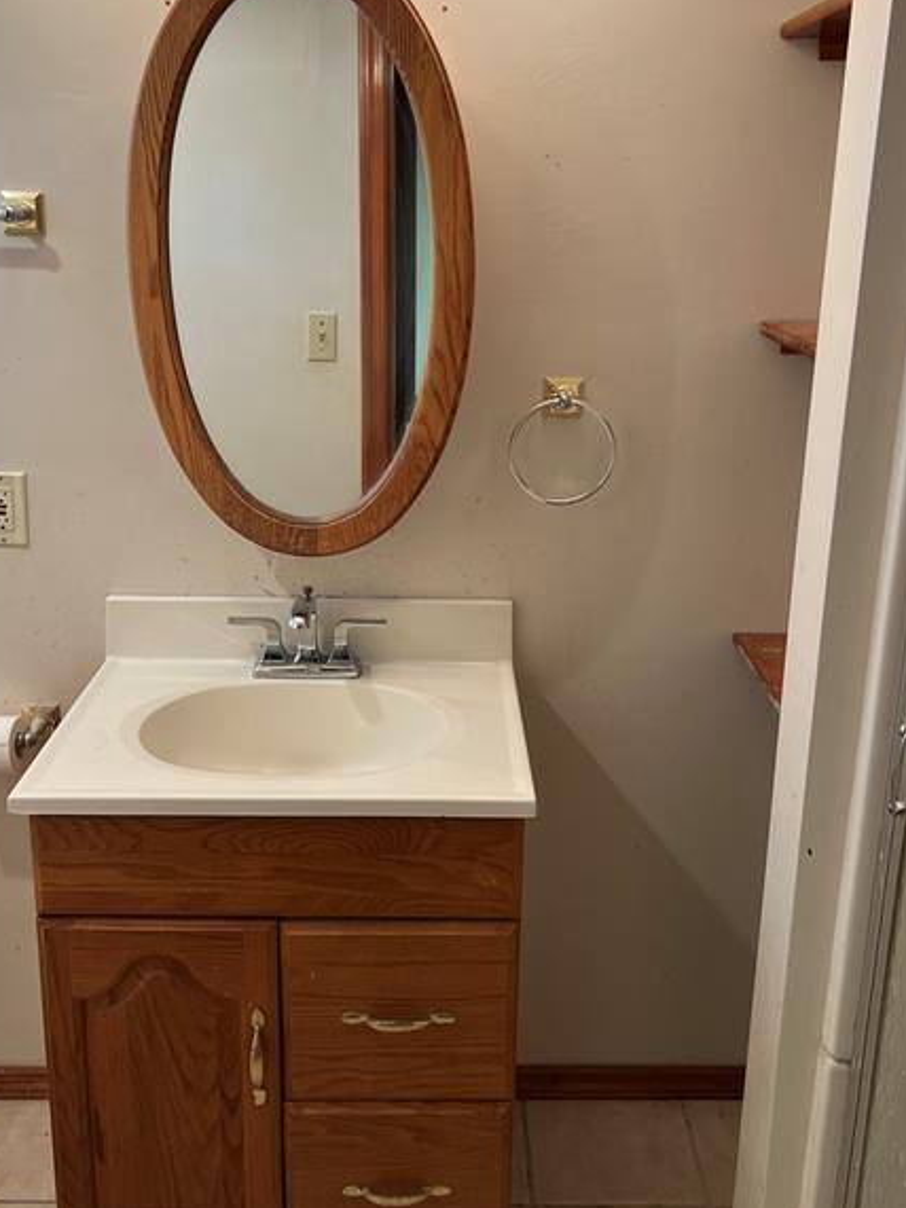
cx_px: 445
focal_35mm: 35
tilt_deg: -17.8
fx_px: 1222
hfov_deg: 40.7
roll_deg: -2.5
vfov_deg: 52.5
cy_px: 527
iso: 64
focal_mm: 5.7
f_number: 1.5
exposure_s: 1/60
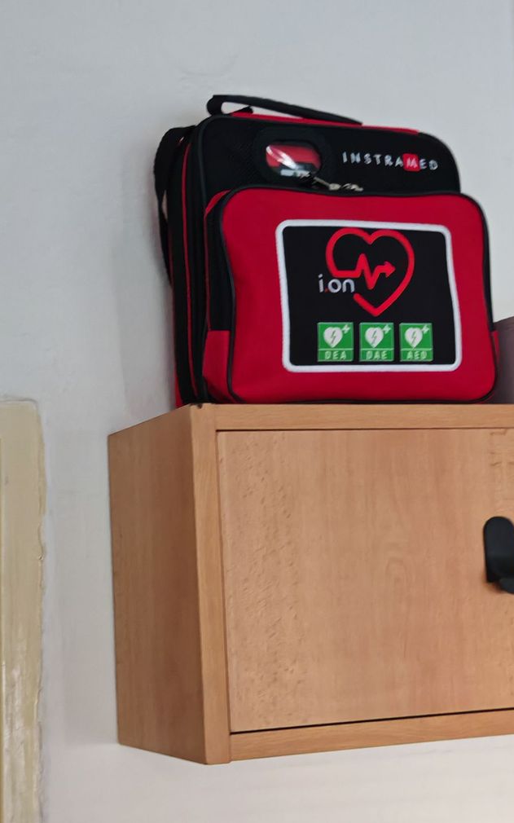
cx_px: 296
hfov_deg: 19.4
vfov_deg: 30.6
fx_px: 1502
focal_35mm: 67
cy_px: 412
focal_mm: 6.83
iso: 640
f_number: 1.4
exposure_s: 1/33
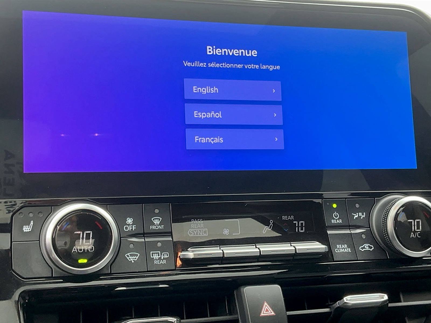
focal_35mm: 41
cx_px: 216
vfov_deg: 35.1
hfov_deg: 45.8
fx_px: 510
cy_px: 162
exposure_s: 1/60
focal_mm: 3
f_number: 1.8
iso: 40
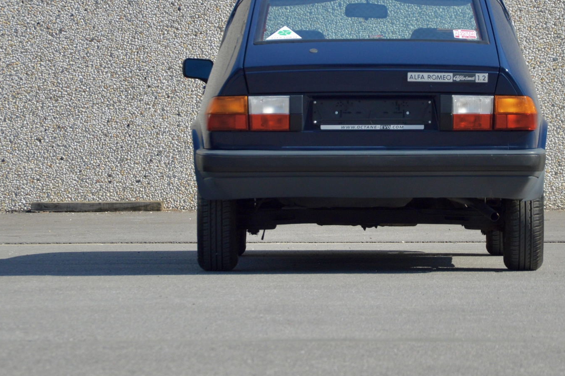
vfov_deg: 6.1
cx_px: 363
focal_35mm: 224
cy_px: 116
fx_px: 3508
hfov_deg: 9.2
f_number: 5.6
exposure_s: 1/400
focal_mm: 105
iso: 400
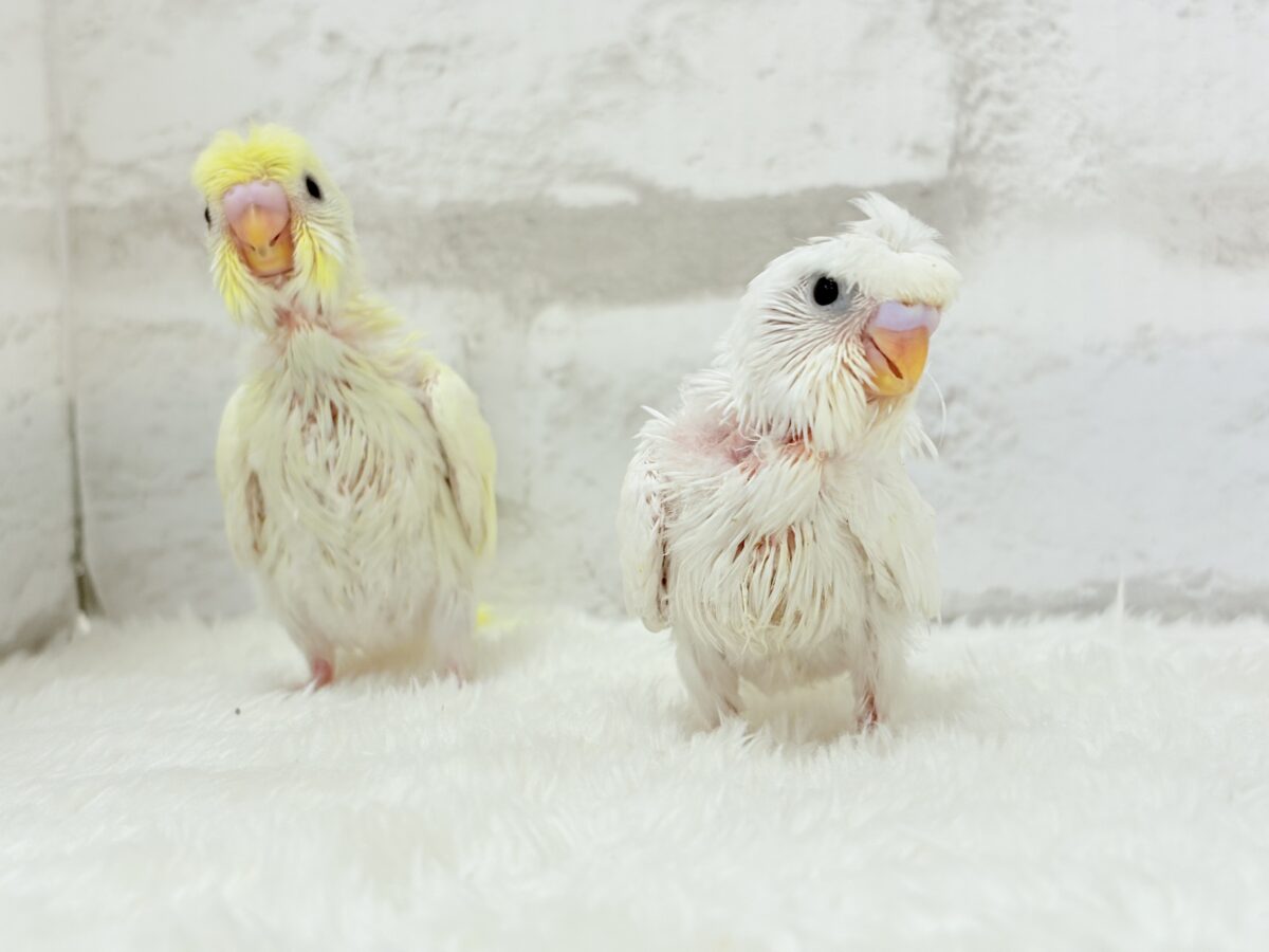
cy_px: 476
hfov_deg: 36.8
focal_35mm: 52
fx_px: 1906
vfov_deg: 28.0
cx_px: 634
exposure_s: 1/100
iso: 64
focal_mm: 5.96
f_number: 1.6
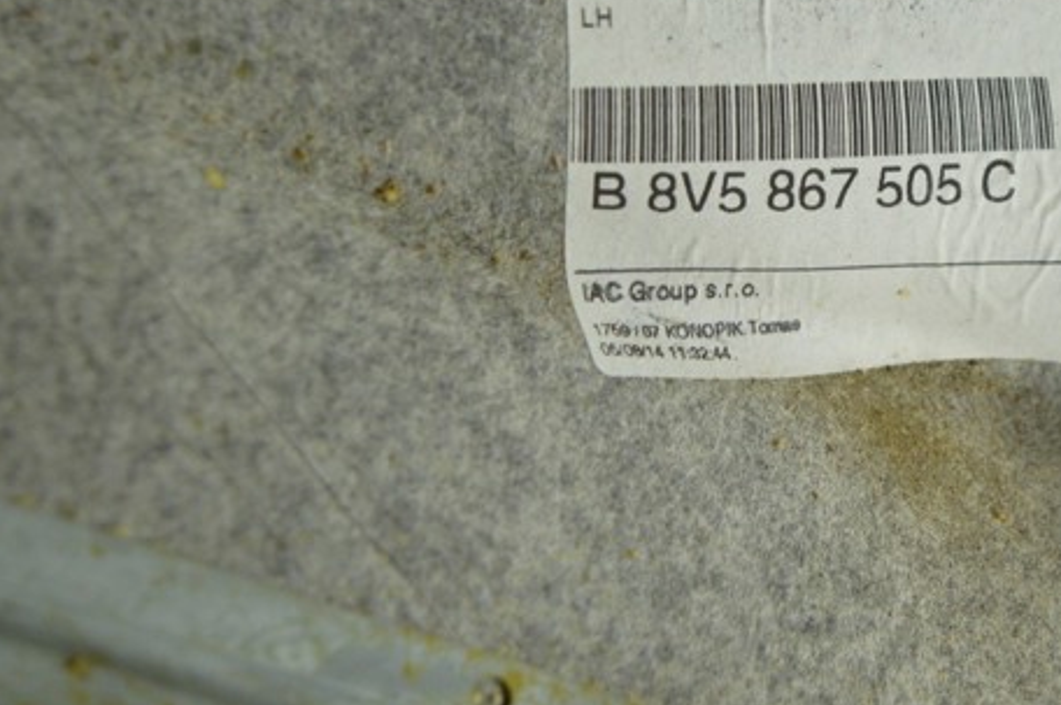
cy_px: 236
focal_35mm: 116
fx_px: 3406
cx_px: 724
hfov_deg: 17.7
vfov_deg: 11.8
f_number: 5.6
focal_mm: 55
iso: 400
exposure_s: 1/40
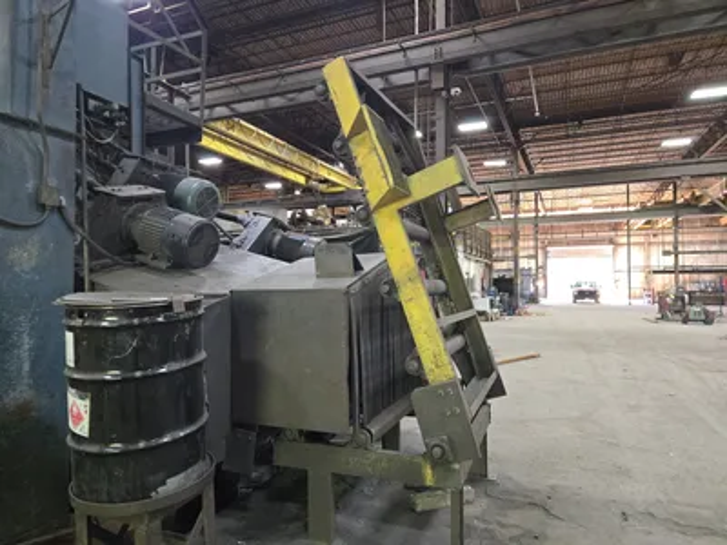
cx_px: 364
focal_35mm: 23
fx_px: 483
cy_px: 272
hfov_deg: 73.9
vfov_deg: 58.9
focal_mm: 5.4
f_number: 1.8
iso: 640
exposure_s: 1/120
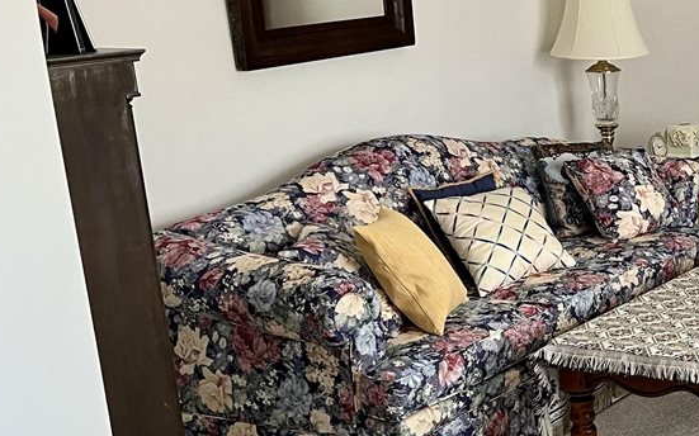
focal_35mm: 64
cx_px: 794
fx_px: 1219
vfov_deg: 20.3
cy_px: 243
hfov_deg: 28.6
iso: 200
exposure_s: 1/60
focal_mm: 5.1
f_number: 1.6
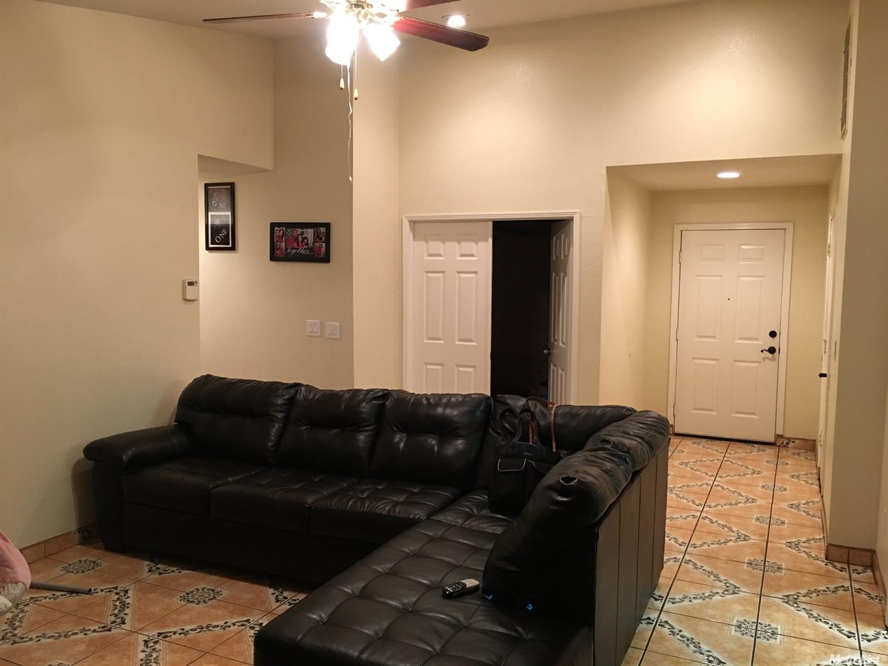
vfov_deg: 48.2
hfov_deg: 61.7
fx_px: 744
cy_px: 333
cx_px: 444
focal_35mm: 29
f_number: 2.2
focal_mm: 4.15
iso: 100
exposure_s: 1/10
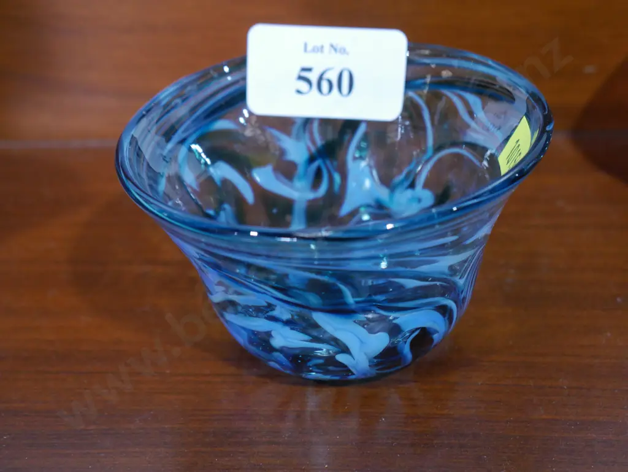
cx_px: 314
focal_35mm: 68
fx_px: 1234
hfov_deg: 28.5
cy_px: 236
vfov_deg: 21.6
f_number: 5.4
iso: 2000
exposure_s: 1/80
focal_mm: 34
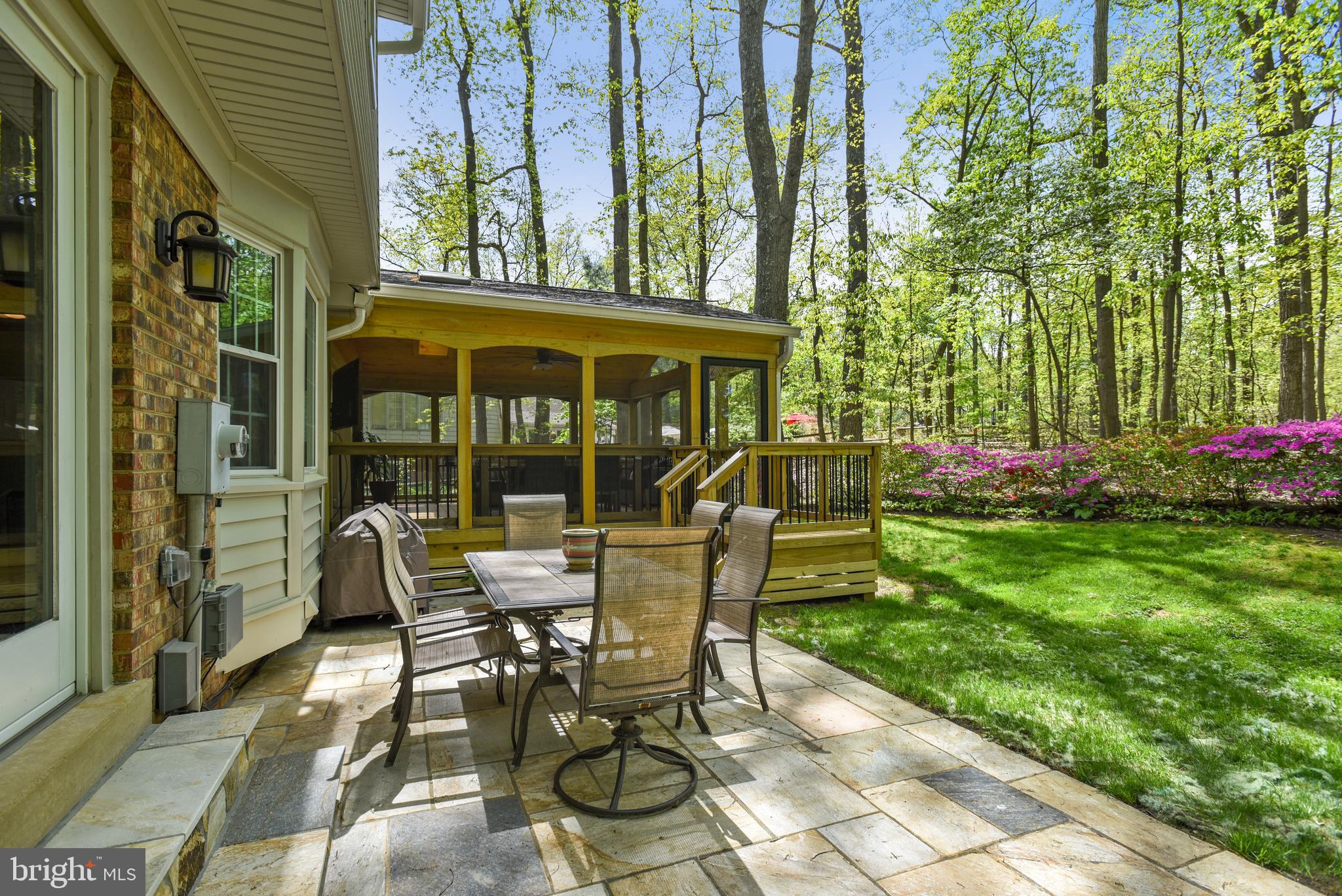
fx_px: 634
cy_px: 448
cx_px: 671
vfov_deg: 70.5
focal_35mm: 17
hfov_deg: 93.3
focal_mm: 17
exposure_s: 1/160
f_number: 6.3
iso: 100
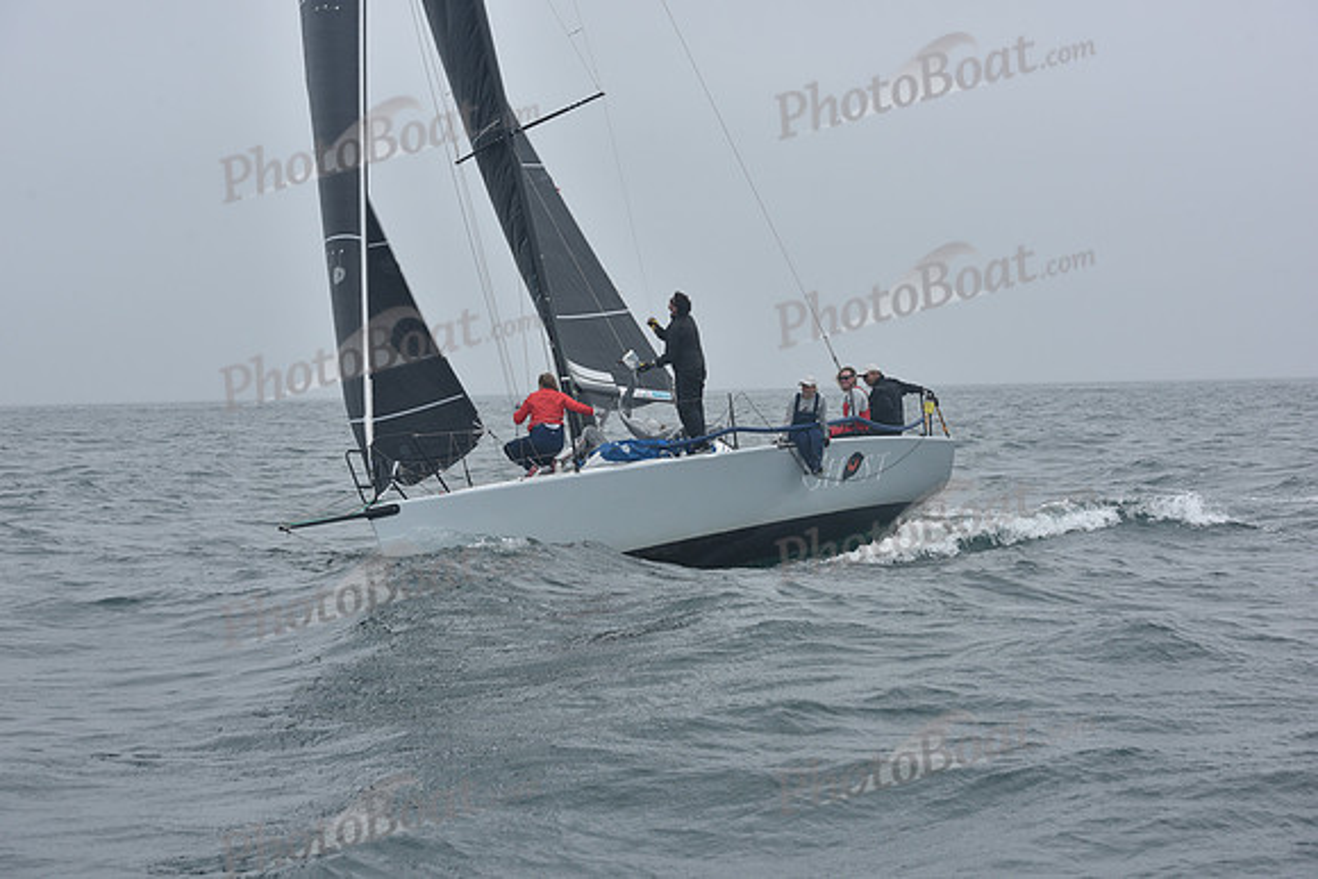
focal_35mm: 80
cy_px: 440
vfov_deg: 17.1
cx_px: 659
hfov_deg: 25.4
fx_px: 2929
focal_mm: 80
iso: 250
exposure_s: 1/800
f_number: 9
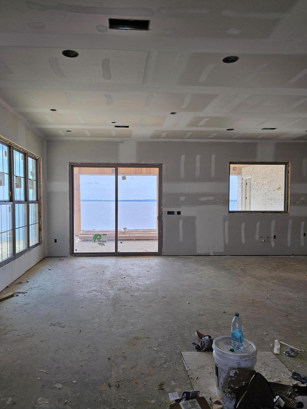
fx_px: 307
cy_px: 211
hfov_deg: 53.0
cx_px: 141
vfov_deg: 67.3
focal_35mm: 26
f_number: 1.7
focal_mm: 6.3
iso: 12
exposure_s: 1/180
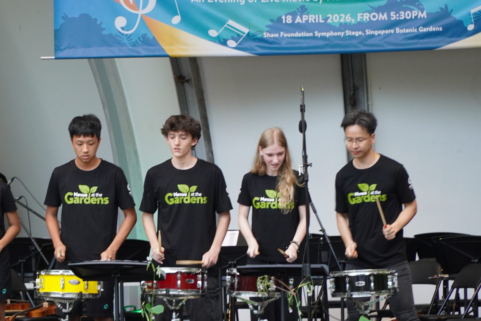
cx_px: 117
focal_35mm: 249
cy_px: 162
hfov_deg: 8.3
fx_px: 3323
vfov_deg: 5.5
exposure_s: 1/125
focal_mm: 105
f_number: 6.3
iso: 800
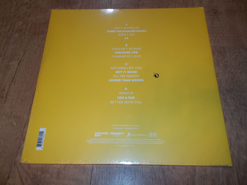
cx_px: 124
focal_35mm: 29
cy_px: 92
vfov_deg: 48.2
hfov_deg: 61.7
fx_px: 207
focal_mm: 4.1
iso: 200
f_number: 3.3
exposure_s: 1/30
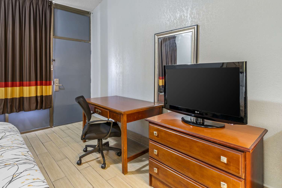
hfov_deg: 96.7
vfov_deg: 73.7
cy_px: 94
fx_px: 125
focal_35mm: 16
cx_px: 141
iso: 400
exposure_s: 1/4
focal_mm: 16
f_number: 10
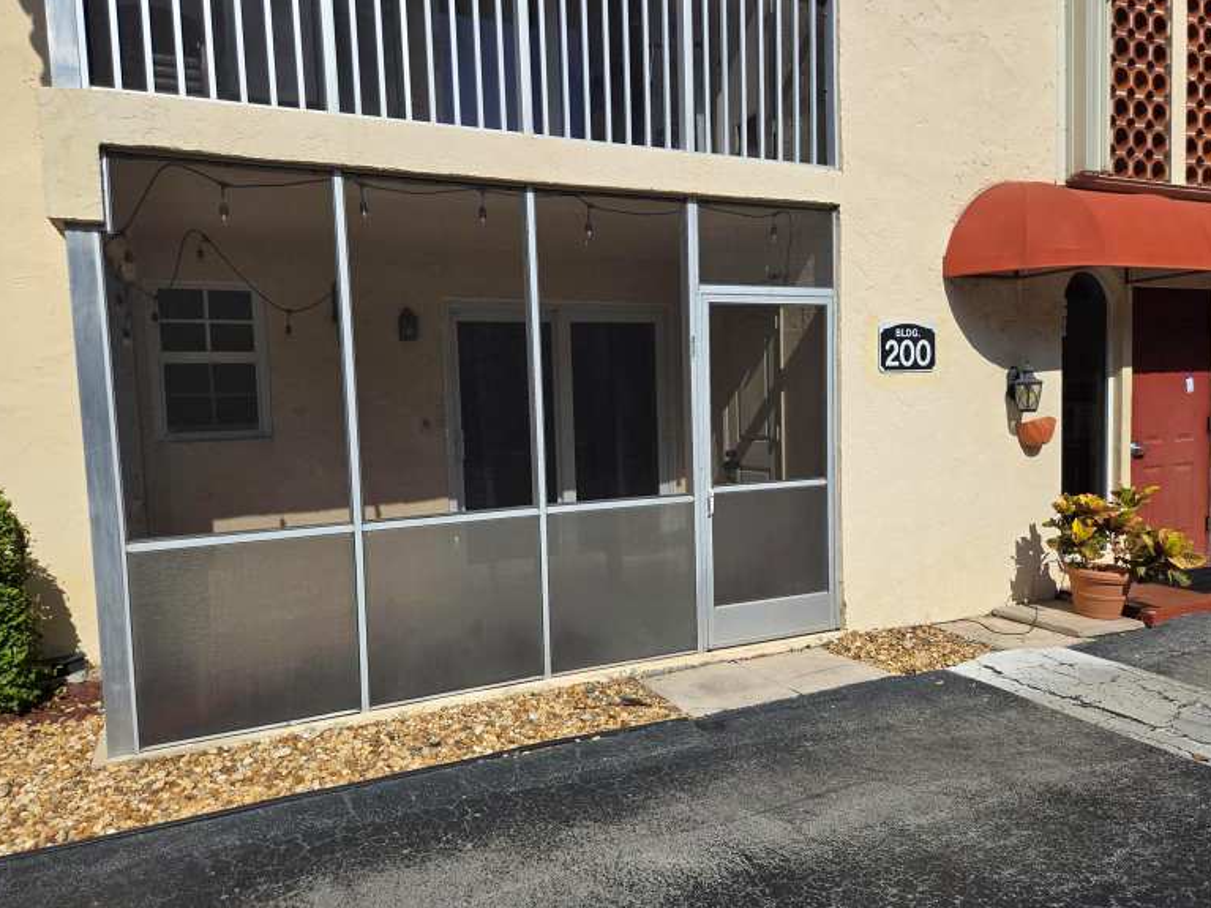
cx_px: 587
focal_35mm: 24
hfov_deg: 71.6
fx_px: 839
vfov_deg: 56.8
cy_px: 461
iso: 25
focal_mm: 5.4
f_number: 1.8
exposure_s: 1/3151
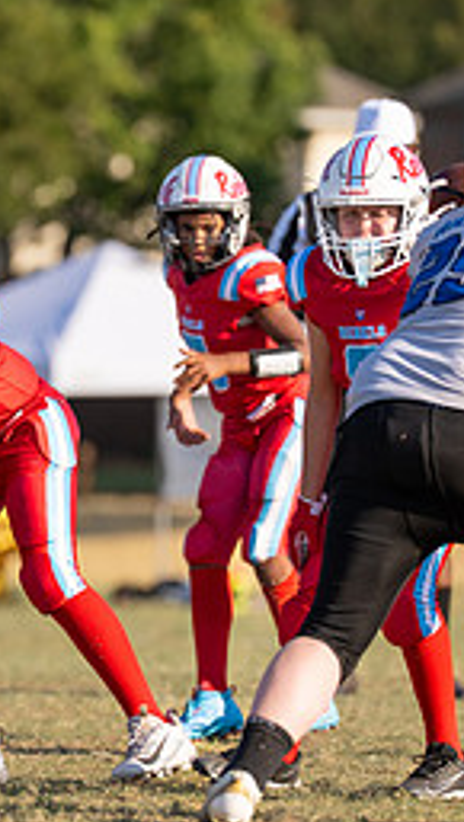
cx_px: -18
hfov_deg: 2.3
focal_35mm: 529
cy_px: 421
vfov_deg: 4.1
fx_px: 11544
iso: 125
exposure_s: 1/1600
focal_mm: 200
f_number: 3.2
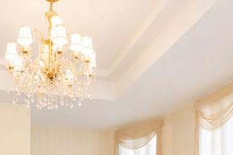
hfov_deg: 37.7
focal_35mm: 53
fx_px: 340
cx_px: 98
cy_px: 220
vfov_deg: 22.1
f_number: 4
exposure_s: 1/20
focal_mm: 16.5
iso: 64
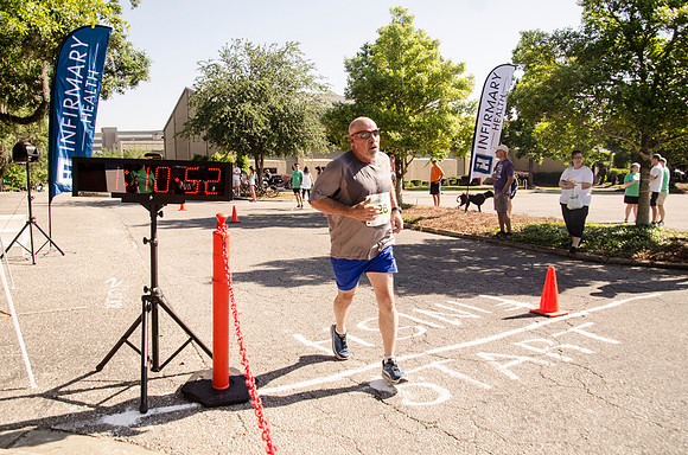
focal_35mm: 24
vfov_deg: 52.9
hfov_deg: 73.9
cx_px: 344
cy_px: 228
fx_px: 458
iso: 640
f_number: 5
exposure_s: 1/1600
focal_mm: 16
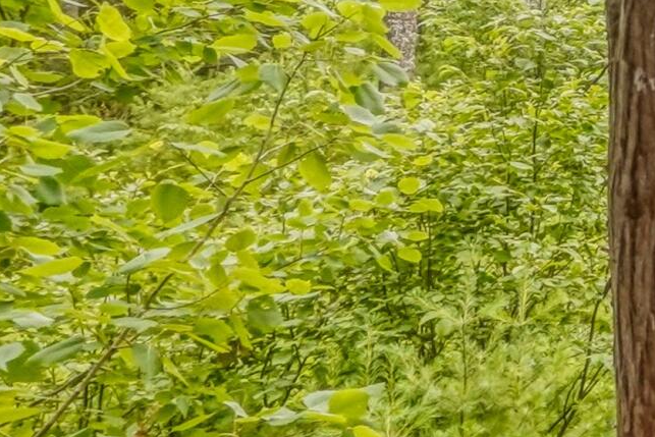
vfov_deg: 18.1
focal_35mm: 70
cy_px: -140
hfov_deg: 16.4
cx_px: 1476
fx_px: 1274
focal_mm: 10
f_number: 14
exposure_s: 1/30
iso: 5000
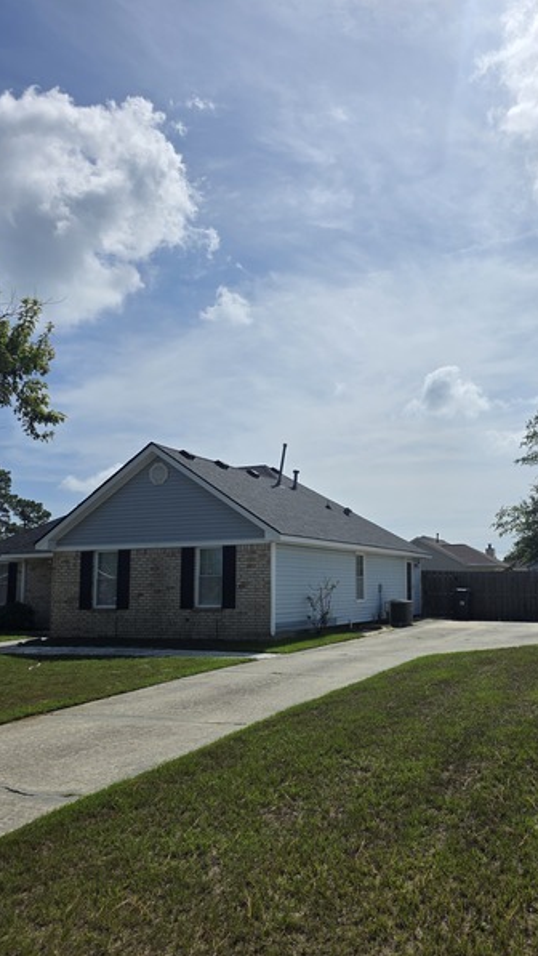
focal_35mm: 28
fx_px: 710
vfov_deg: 67.8
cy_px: 507
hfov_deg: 40.6
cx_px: 384
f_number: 1.7
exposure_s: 1/7944
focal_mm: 6.3
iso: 40
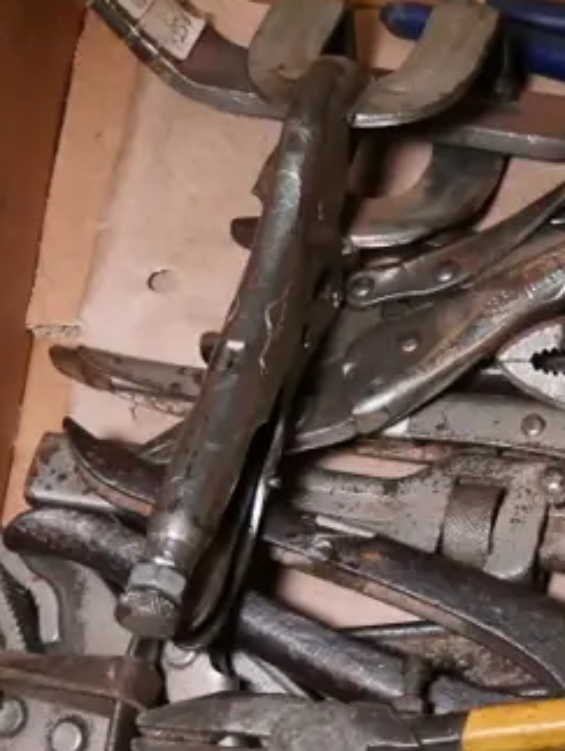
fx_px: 2063
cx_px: 751
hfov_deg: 14.8
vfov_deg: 20.1
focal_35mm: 95
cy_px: 718
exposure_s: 1/320
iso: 3200
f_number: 3.7
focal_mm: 15
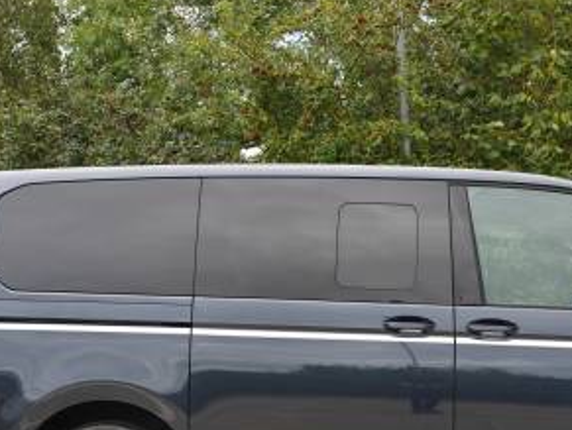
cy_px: 338
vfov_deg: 18.9
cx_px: 429
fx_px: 1282
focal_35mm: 77
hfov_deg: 24.9
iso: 200
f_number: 4
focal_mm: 36.7
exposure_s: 1/160
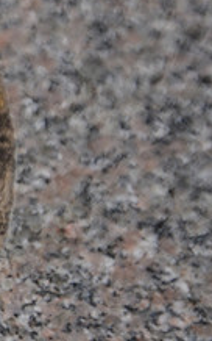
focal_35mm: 427
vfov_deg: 4.9
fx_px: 3956
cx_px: -221
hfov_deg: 3.0
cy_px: 204
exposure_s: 1/80
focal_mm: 105
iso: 400
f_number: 5.6
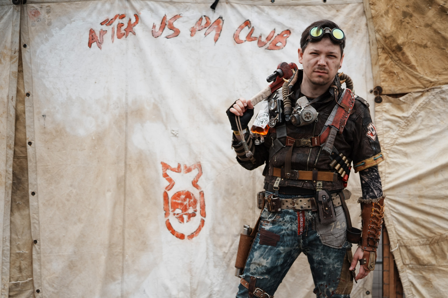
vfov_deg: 23.8
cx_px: 224
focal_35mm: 57
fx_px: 709
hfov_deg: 35.1
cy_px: 149
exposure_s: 1/6400
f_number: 2.2
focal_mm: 57
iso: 250
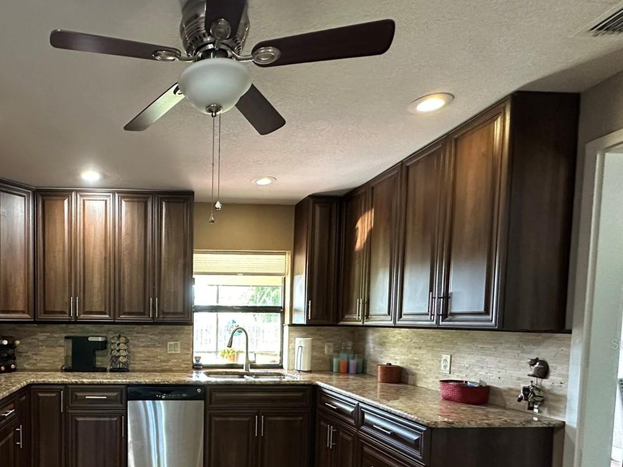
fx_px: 414
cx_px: 160
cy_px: 344
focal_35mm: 23
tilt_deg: -2.9
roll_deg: -0.3
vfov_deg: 56.3
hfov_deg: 69.3
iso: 500
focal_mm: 2.22
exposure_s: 1/60
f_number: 2.2
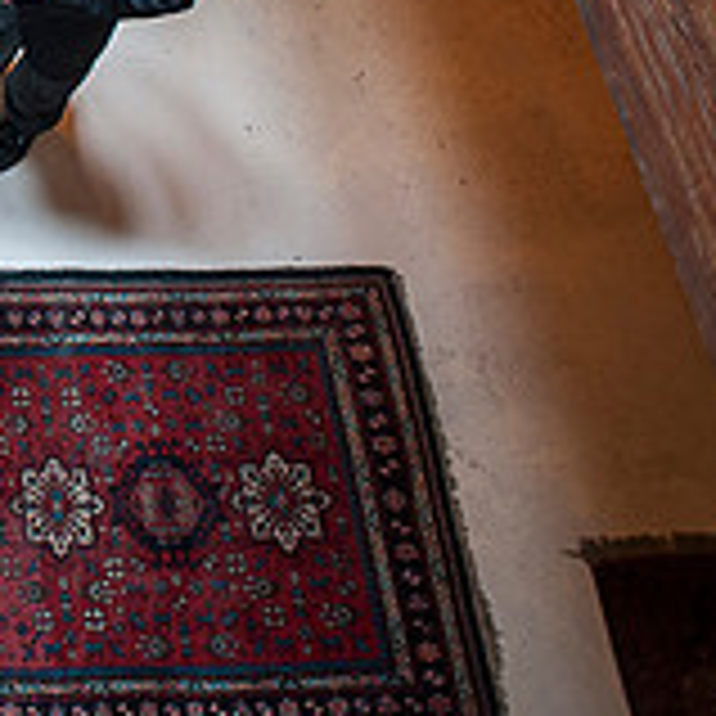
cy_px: -27
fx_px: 1451
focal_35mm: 62
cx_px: -324
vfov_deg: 26.1
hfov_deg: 23.0
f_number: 2.8
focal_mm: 20
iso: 1000
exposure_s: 1/50
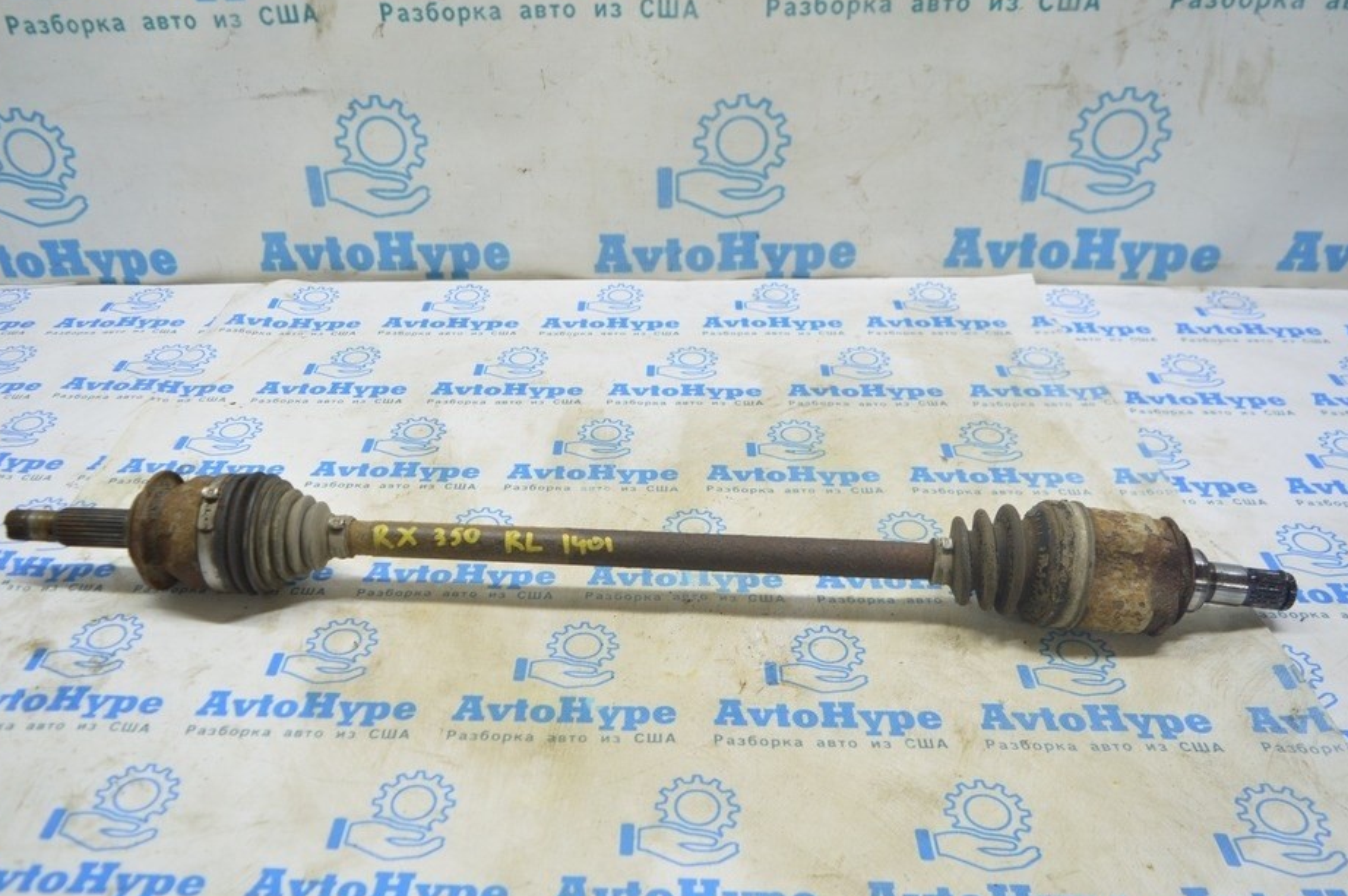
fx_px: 1122
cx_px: 610
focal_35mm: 30
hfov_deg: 61.9
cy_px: 455
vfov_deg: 43.5
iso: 400
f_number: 3.5
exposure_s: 1/40
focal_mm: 18
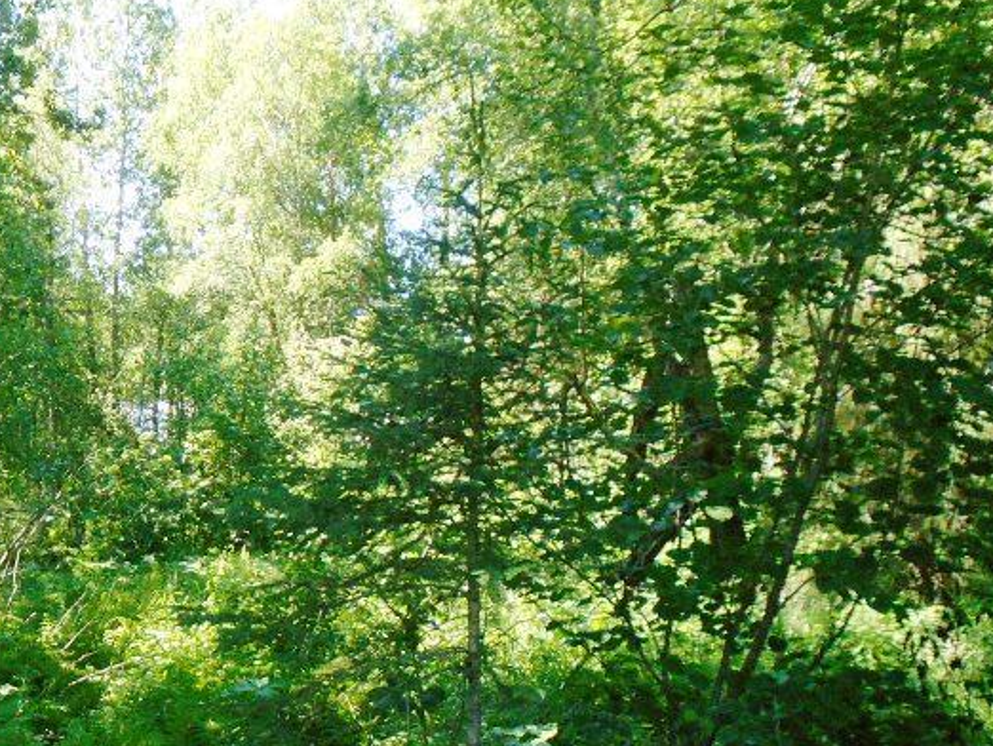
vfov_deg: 28.4
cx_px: 99
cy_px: 504
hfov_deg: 35.3
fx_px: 1464
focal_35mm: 51
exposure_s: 1/250
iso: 320
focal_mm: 4.6
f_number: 3.2
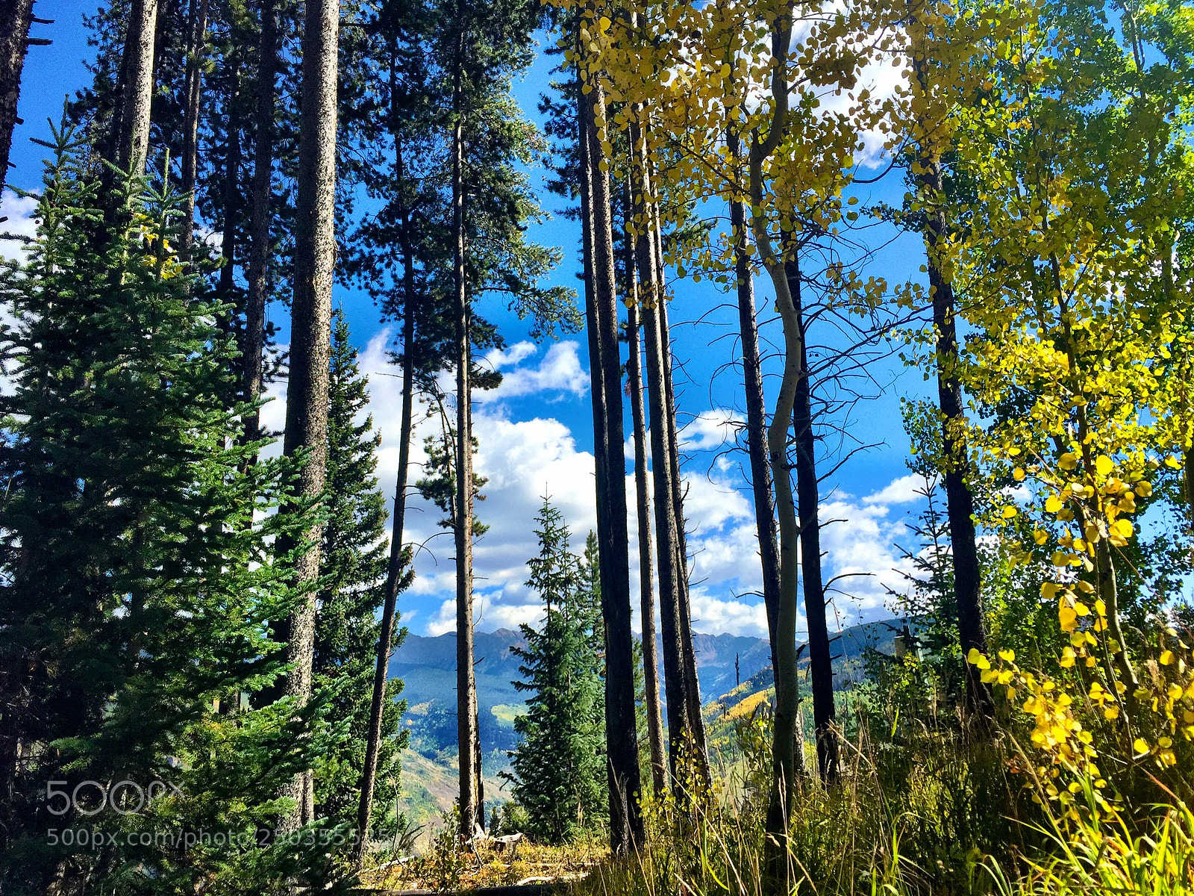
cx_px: 597
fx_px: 1000
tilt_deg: +14.2
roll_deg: +1.2
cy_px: 448
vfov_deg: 48.2
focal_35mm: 29
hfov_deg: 61.7
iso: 32
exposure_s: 1/2198
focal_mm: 4.15
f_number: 2.2
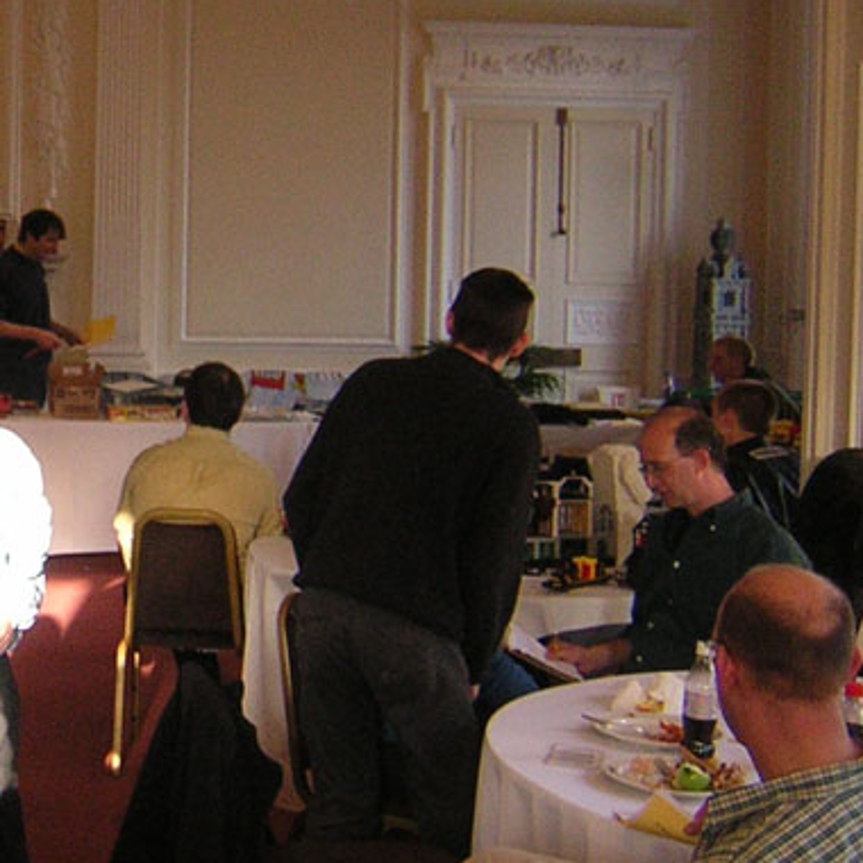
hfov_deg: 24.4
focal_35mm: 67
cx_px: -18
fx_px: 1890
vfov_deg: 25.6
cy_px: 277
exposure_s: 1/91.4
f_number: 2.6
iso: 400
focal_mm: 4.7
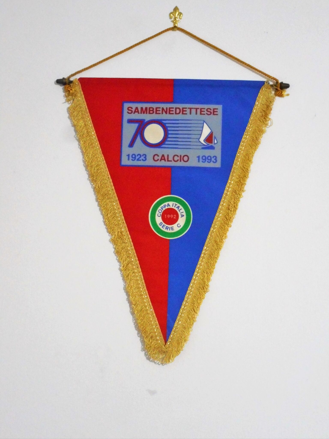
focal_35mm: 67
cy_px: 220
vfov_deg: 29.0
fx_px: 849
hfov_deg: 21.9
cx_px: 164
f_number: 5.3
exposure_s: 1/6
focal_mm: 12
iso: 800
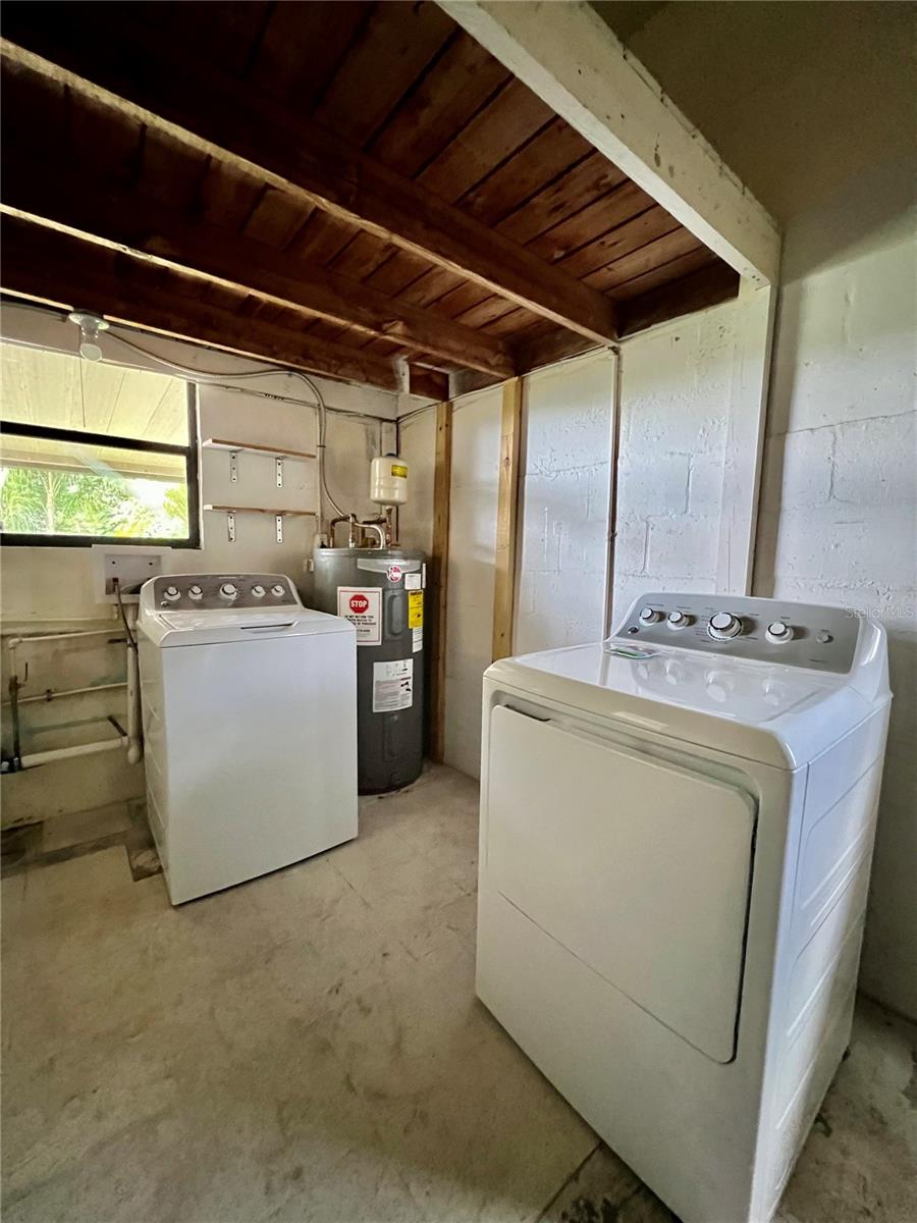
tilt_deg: -6.8
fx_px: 459
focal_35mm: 13
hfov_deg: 89.9
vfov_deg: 106.2
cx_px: 458
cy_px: 612
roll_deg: -0.9
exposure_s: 1/41
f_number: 1.8
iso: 1000
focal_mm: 1.57
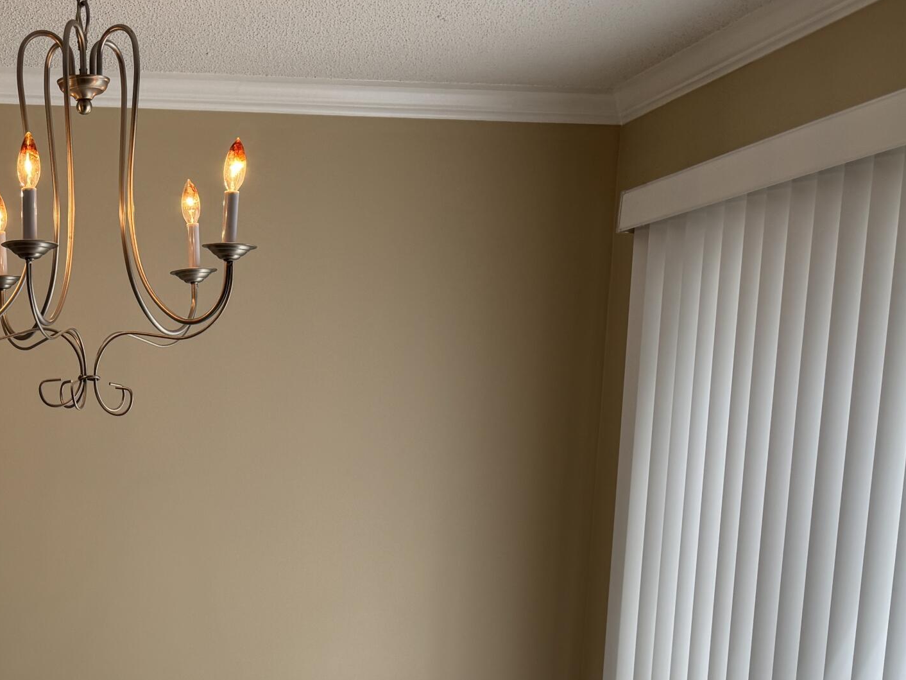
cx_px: 73
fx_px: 1335
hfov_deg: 35.1
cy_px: 688
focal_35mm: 51
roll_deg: +0.1
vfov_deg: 26.9
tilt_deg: -11.1
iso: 64
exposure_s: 1/256
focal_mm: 6.76
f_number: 1.78
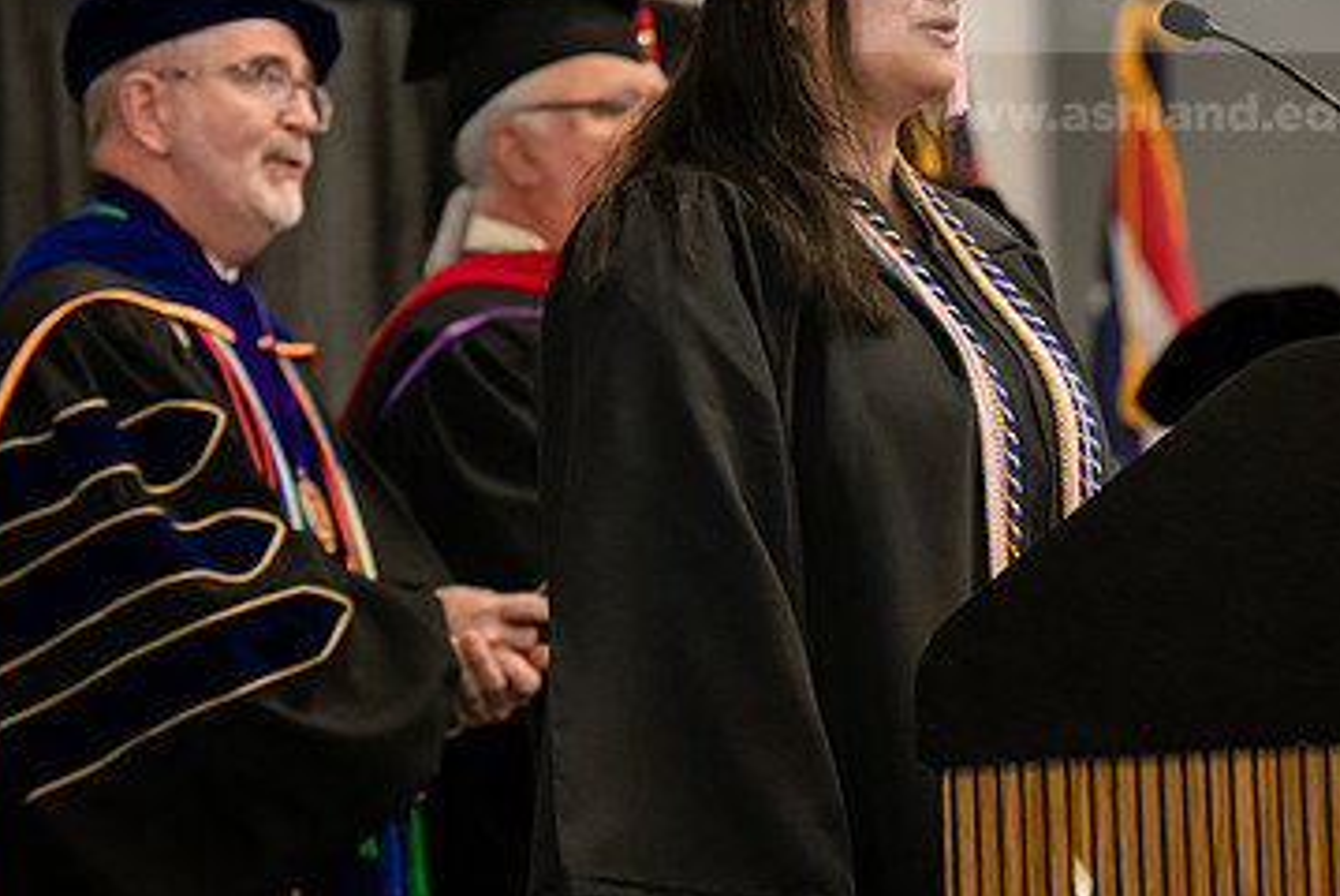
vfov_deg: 5.9
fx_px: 8717
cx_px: 750
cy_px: 192
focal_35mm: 234
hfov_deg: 8.8
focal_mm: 145
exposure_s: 1/200
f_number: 4
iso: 2500
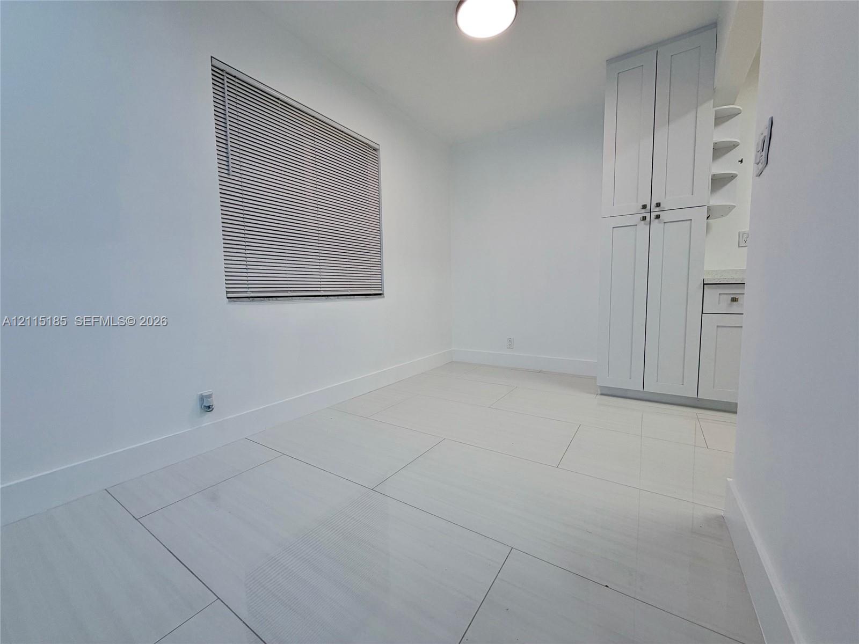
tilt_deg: -3.8
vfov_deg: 85.7
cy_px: 322
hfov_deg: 102.1
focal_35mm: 14
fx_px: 347
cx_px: 430
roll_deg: +0.9
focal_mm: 2.22
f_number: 2.2
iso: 80
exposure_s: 1/120
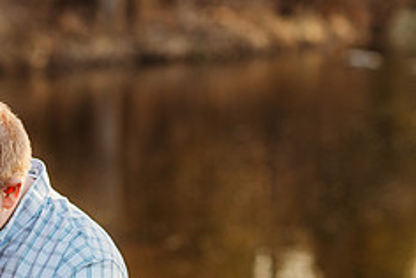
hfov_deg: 8.7
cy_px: 300
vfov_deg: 5.9
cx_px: -114
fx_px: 2707
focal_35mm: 234
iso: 125
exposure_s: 1/200
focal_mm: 85
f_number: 2.8
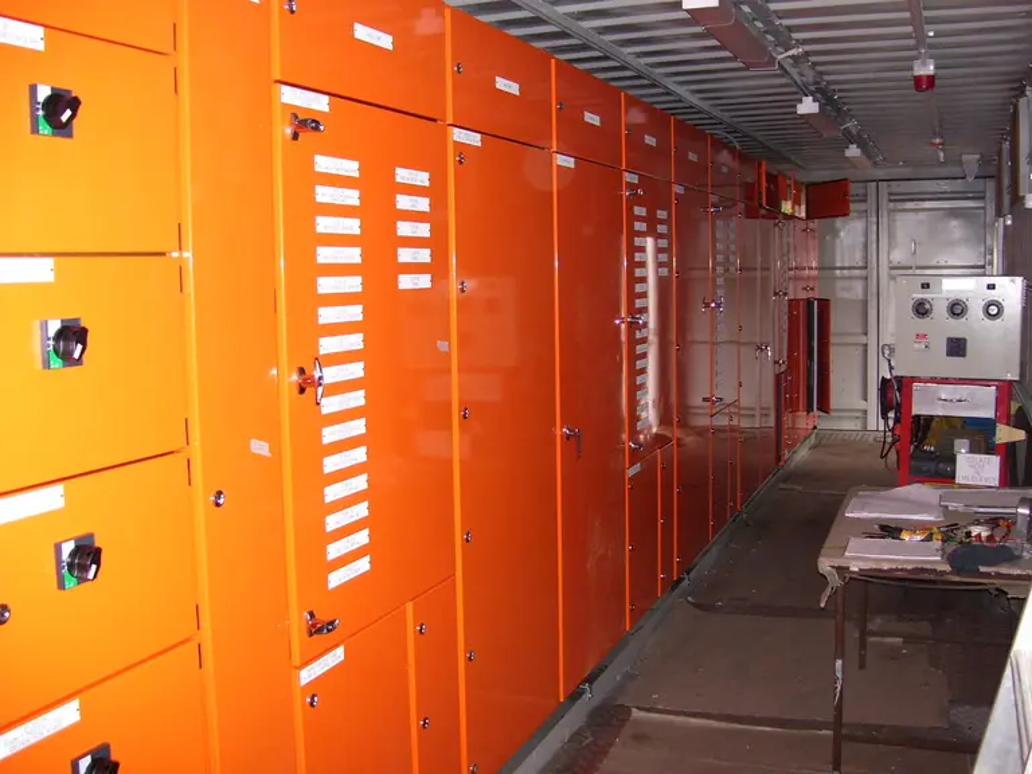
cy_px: 387
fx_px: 1073
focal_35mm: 36
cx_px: 516
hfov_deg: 51.4
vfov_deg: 39.7
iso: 200
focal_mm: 6
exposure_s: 1/60
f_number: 2.7
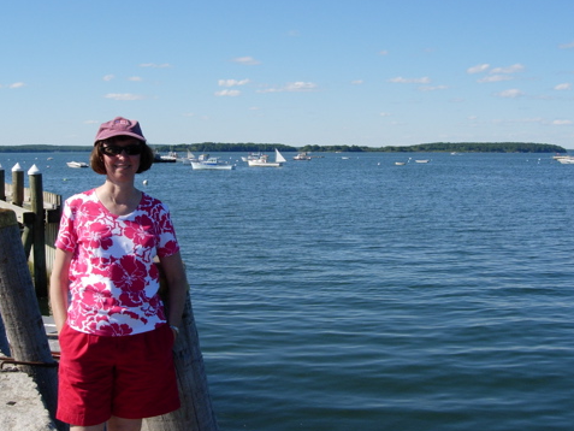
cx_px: 245
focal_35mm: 51
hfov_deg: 37.4
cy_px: 206
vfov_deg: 28.6
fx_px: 846
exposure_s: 1/683
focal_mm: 7.8
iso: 64
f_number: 4.8
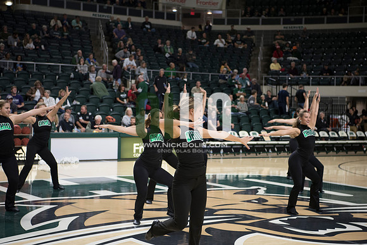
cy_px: 122
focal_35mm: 70
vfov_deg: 19.5
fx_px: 714
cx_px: 184
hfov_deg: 28.8
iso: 2000
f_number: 3.5
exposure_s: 1/500
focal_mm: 70
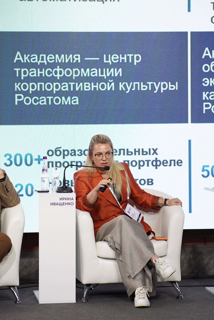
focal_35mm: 127
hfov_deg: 10.8
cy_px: 160
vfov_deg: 16.1
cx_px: 107
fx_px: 1132
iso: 125
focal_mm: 85
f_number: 2
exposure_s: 1/200
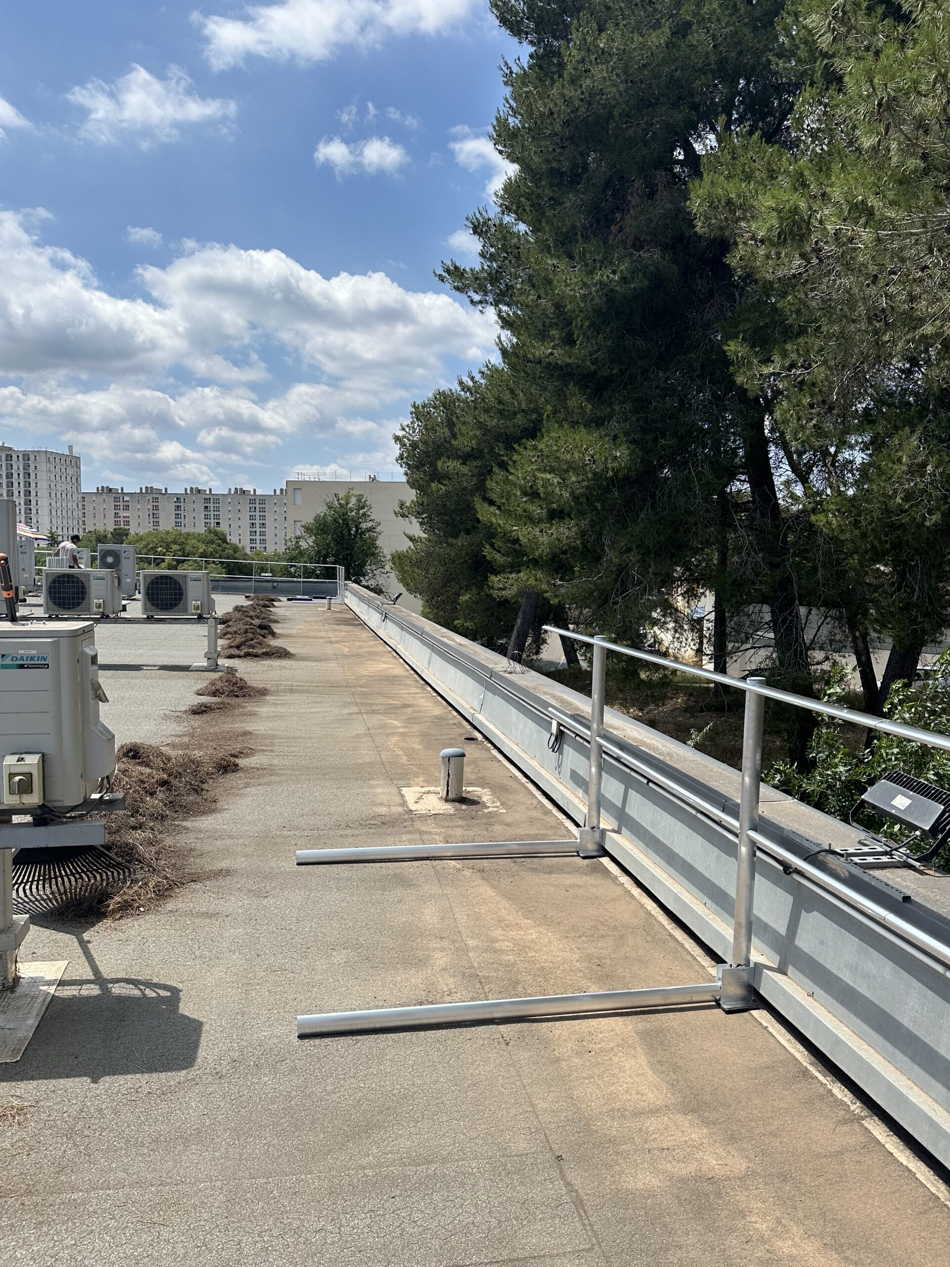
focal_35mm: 24
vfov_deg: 71.6
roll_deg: +0.0
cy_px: 634
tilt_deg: -3.8
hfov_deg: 56.8
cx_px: 475
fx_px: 878
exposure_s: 1/5525
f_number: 1.78
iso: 80
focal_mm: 6.86
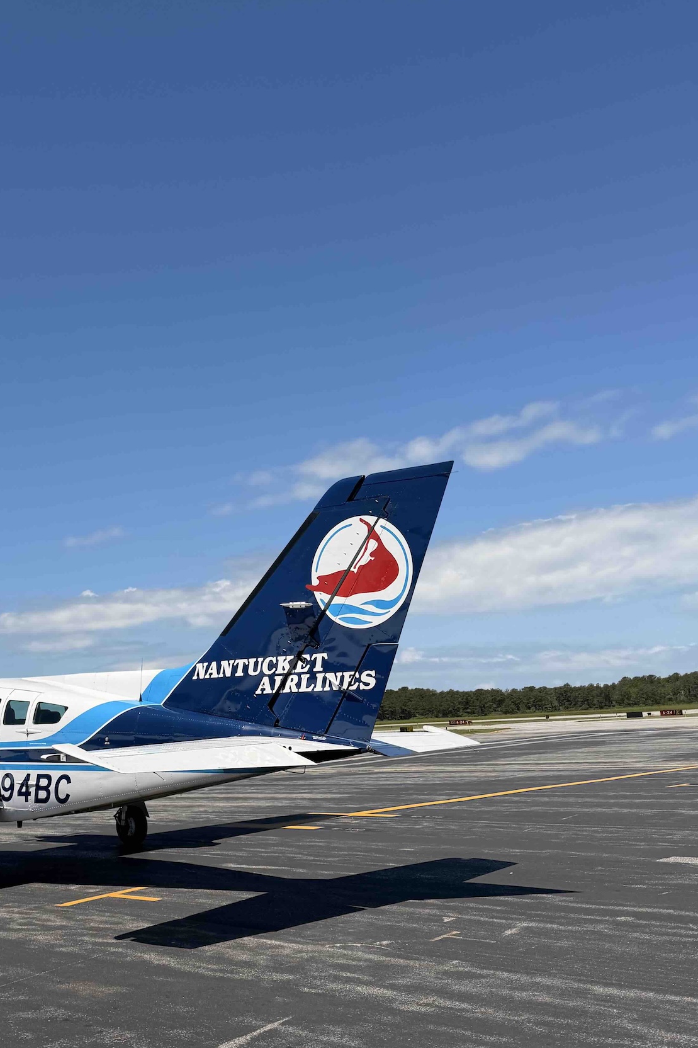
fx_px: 1047
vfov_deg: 52.8
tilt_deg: +5.0
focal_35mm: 36
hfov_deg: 36.3
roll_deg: +4.2
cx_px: 206
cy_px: 631
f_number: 1.78
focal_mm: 6.76
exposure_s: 1/6173
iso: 80
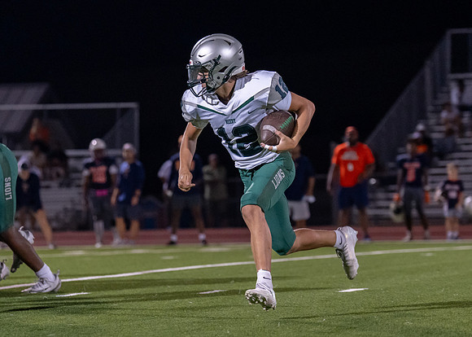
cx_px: 216
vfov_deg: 6.0
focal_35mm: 240
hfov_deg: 8.4
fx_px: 3212
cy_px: 161
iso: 2000
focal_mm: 116
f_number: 2.8
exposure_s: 1/1000
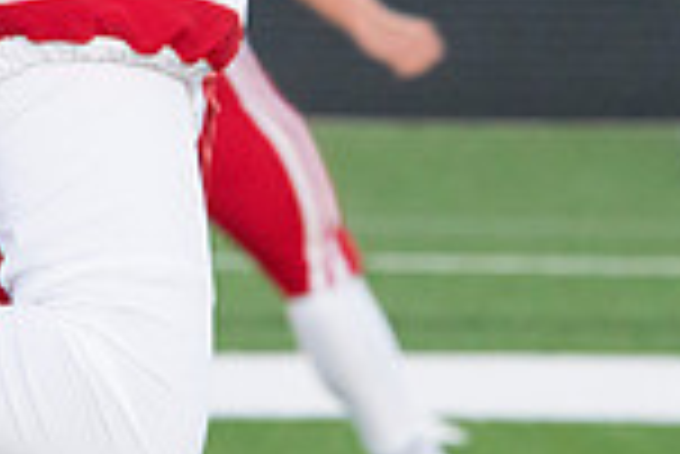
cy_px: -128
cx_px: -36
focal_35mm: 614
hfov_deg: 3.4
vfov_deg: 2.2
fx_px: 11609
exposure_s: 1/400
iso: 8000
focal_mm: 160
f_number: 9
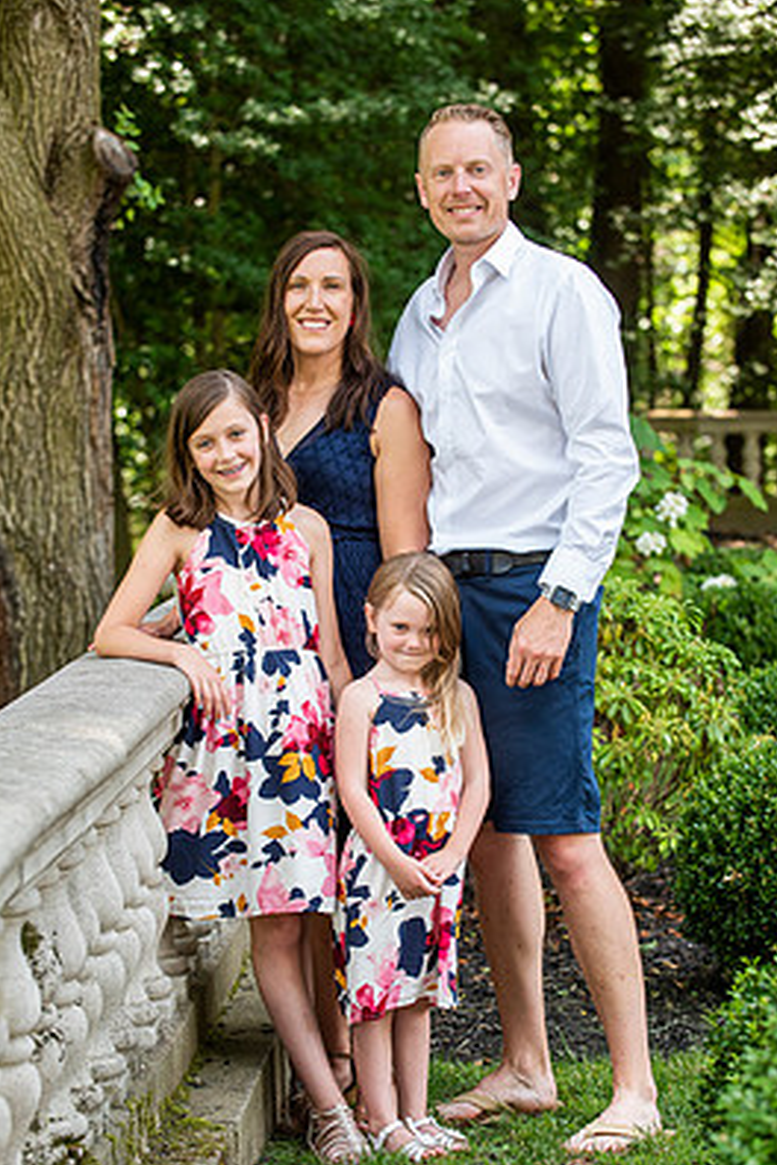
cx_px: 386
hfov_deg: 12.7
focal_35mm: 108
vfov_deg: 18.9
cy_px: 641
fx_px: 3496
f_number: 4.5
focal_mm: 95
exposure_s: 1/400
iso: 800
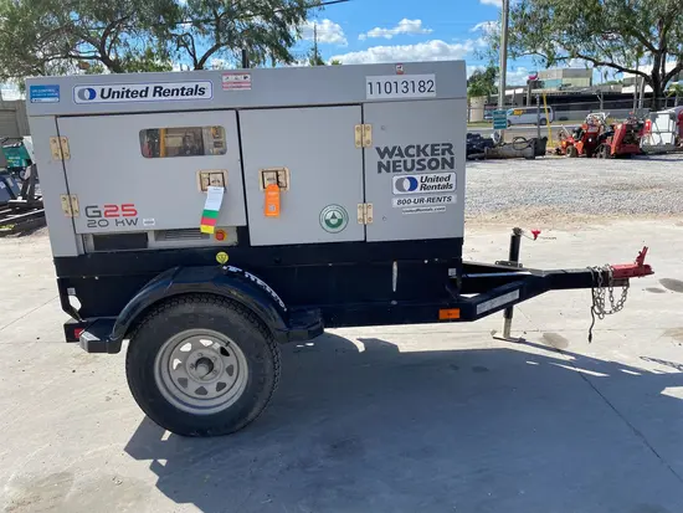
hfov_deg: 67.3
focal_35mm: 26
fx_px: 513
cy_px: 256
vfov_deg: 53.1
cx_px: 342
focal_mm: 4.25
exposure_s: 1/1838
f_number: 1.8
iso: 32
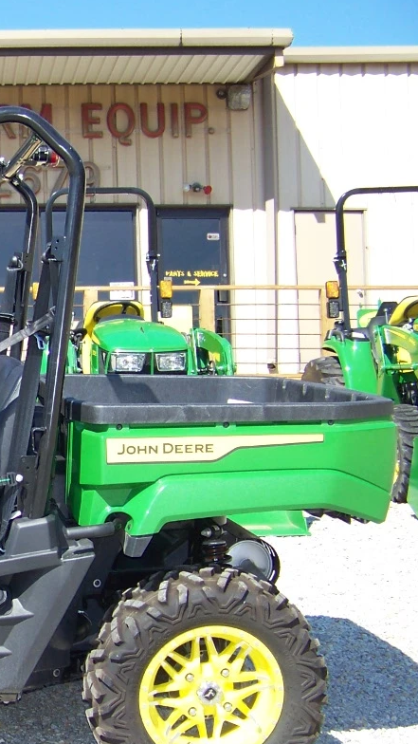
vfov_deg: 32.8
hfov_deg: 17.4
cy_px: 428
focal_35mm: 64
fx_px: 1261
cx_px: -154
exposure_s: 1/400
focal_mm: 5.85
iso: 64
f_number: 2.8
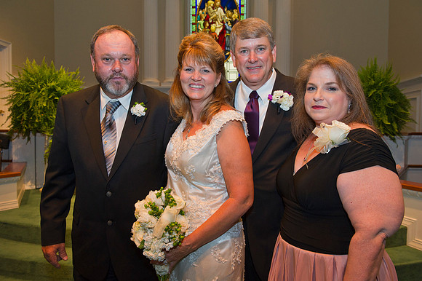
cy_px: 140
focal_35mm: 32
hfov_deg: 58.7
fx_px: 375
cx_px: 211
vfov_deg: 41.1
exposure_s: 1/60
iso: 1600
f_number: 5
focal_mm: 32
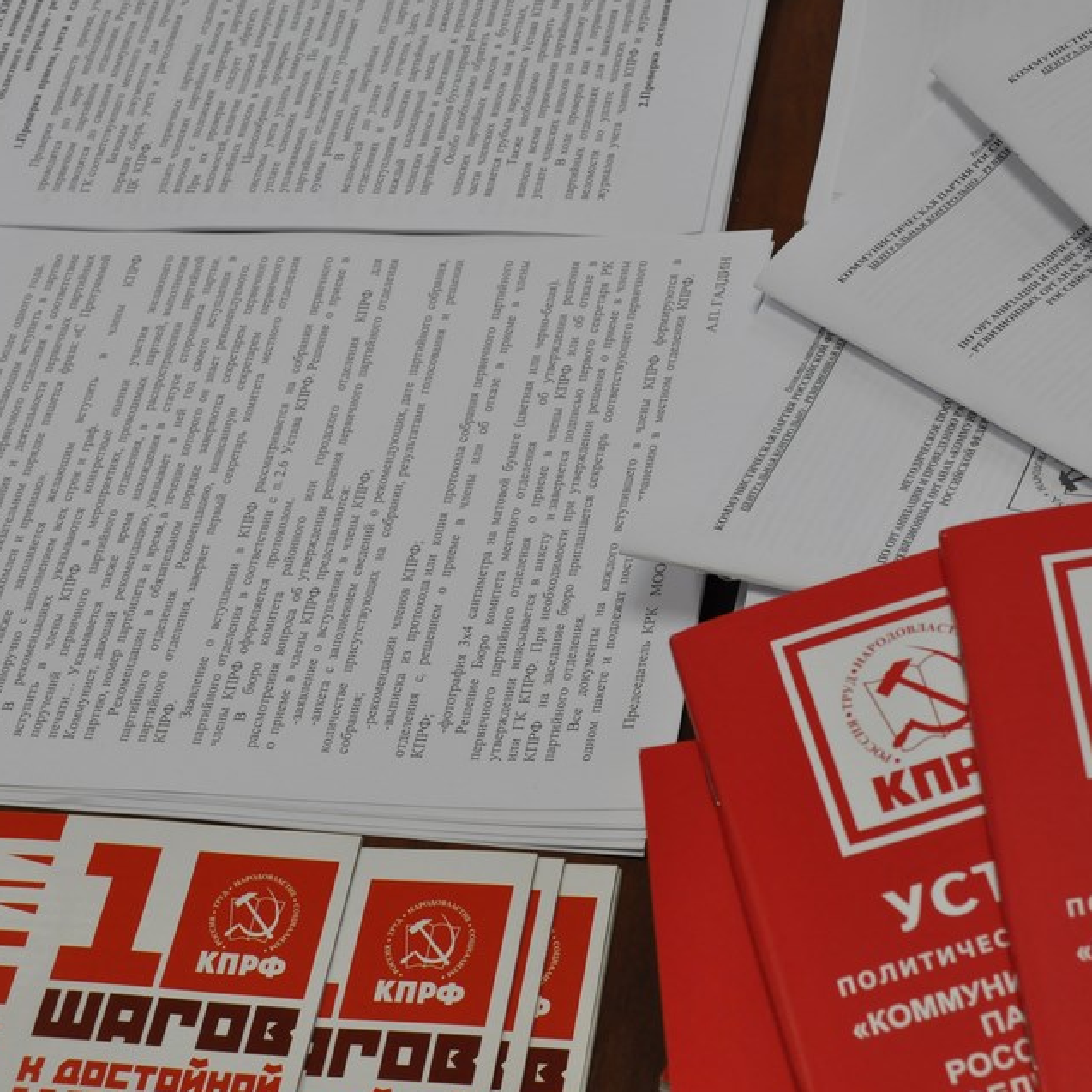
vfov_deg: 23.4
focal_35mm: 74
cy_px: 588
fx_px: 2641
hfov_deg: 23.2
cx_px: 749
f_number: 8
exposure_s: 1/80
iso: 1000
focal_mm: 32
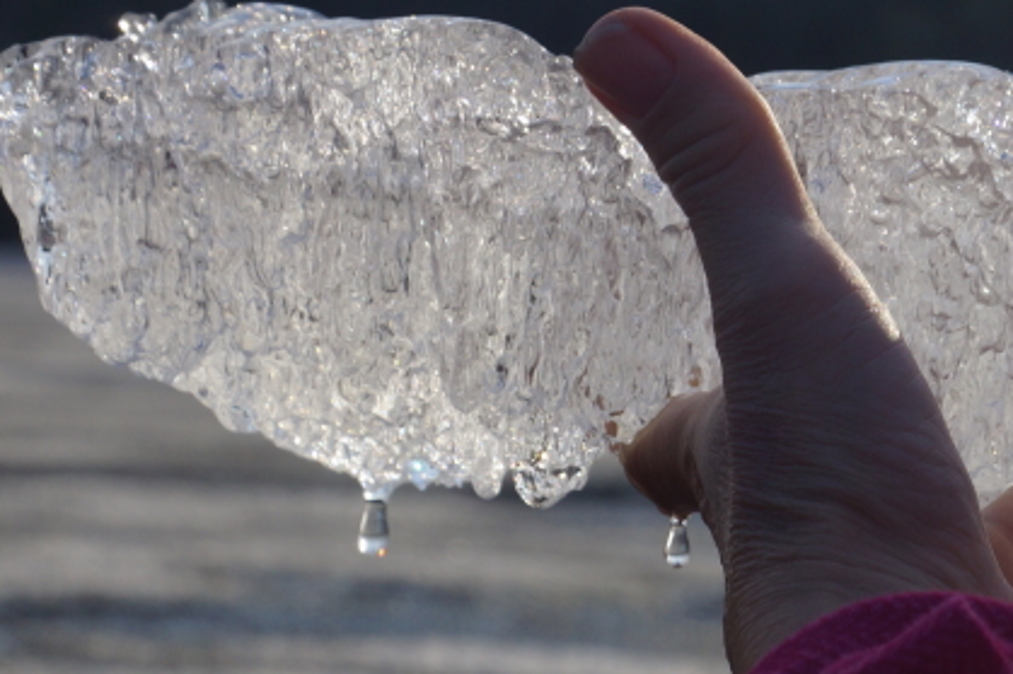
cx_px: 919
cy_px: 275
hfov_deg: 11.4
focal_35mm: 179
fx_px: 5035
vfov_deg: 7.7
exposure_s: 1/100
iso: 100
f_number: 9
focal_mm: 50
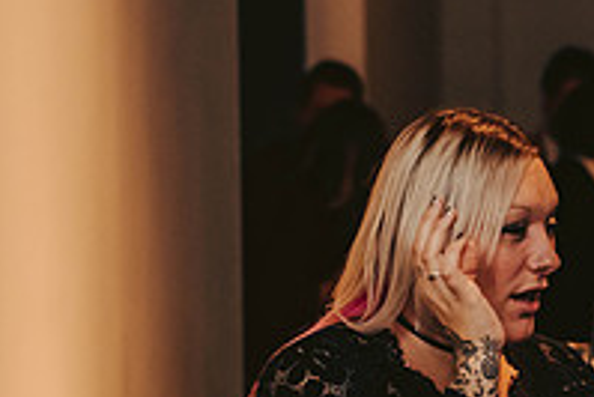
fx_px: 3368
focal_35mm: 204
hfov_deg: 10.0
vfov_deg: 6.7
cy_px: 327
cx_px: 516
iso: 2500
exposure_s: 1/200
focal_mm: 70
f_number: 3.2
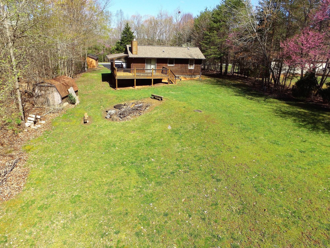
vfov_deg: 66.0
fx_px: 191
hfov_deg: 81.7
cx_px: 165
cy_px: 124
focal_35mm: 20
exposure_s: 1/1252
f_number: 2.8
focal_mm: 3.61
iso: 100
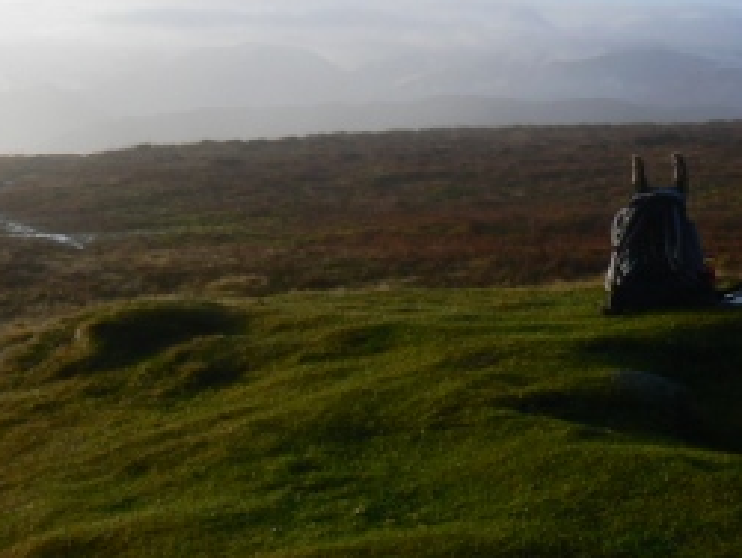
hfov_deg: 27.4
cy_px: 98
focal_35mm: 69
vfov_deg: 21.0
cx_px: 626
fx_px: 1480
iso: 80
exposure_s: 1/500
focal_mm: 6.6
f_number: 5.6
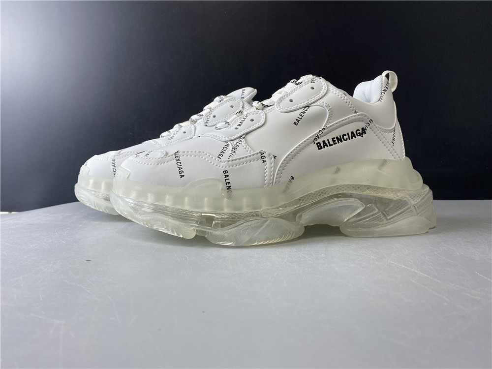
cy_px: 184
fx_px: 370
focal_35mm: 26
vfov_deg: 53.1
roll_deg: +0.6
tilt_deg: -2.8
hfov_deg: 67.3
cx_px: 246
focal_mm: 4.25
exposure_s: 1/100
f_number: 1.8
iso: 100
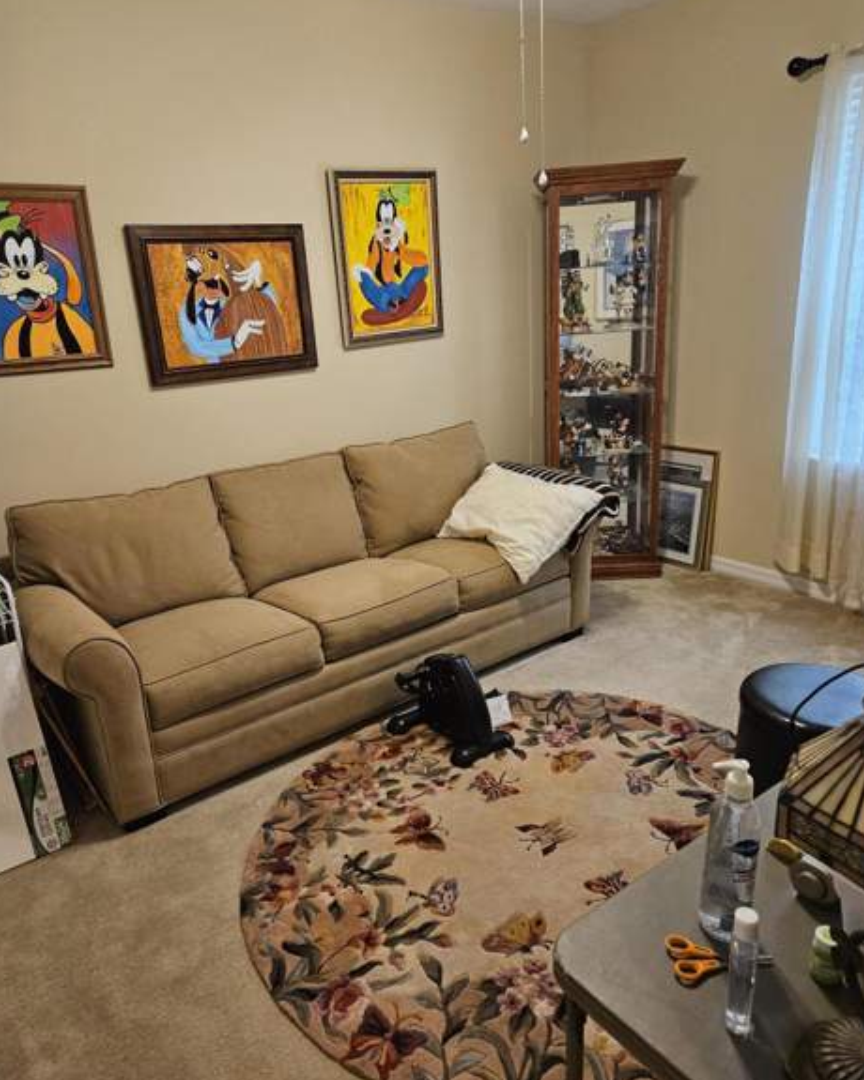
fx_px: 799
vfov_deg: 68.1
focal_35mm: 25
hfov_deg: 56.8
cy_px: 552
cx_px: 440
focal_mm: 5.4
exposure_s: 1/120
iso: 640
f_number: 1.8
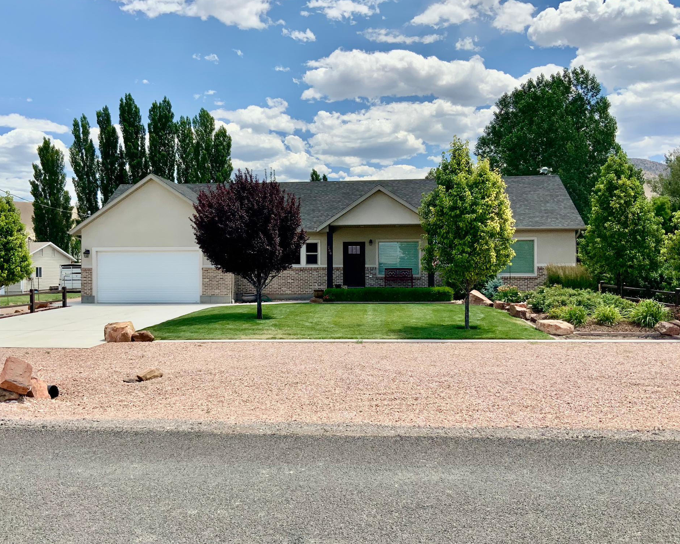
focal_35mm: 31
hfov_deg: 57.1
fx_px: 624
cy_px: 271
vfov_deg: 47.1
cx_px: 313
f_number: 1.8
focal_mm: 3
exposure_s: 1/2227
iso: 16
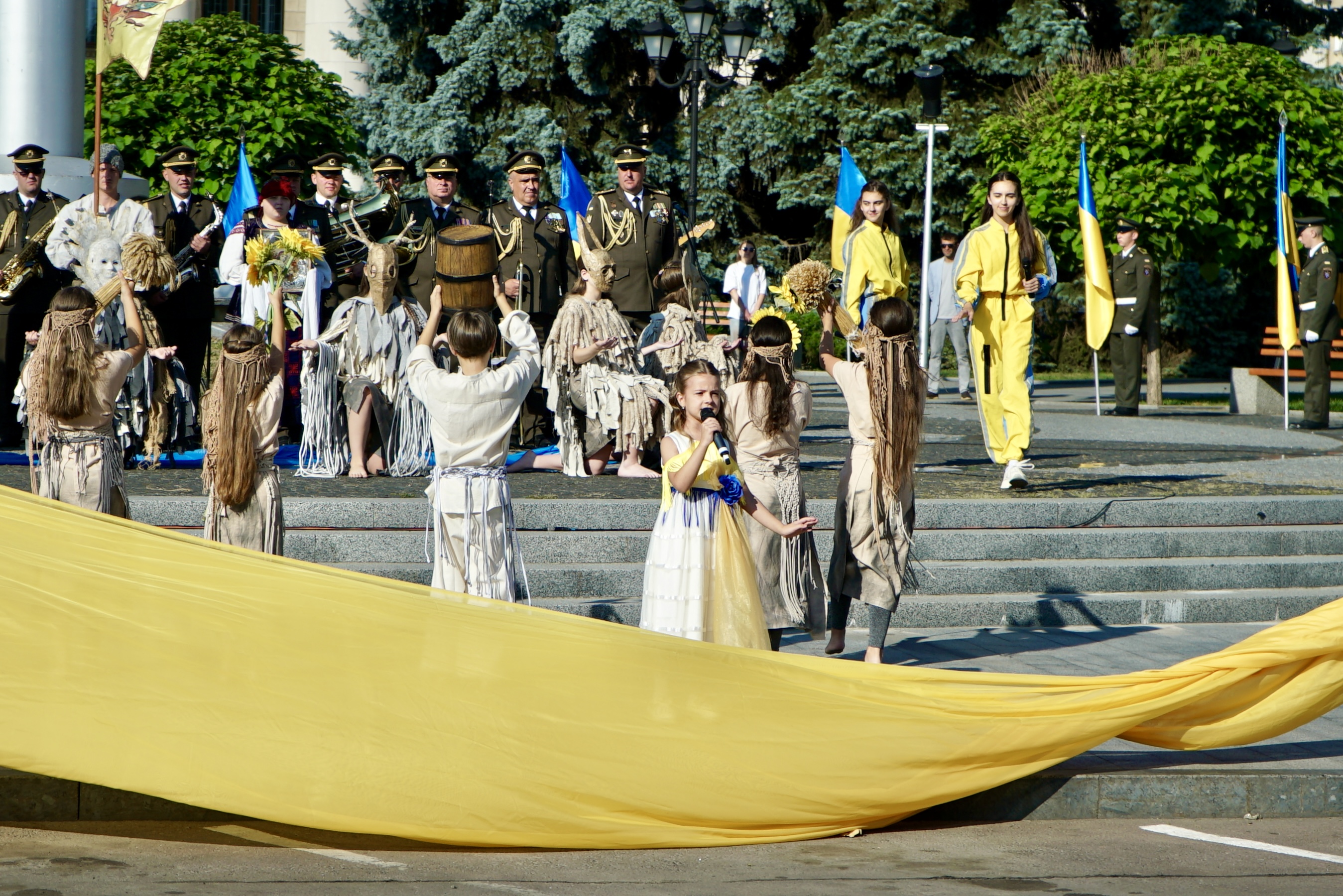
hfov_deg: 19.5
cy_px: 448
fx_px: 3918
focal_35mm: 105
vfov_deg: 13.1
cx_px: 672
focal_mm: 70
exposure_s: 1/1000
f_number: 5.6
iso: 100
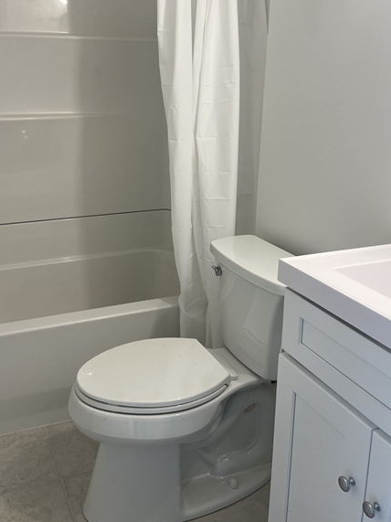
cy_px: 199
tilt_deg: -12.1
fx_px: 527
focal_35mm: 35
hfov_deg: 40.4
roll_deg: +0.9
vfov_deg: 52.1
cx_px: 145
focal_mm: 5.7
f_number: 1.5
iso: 80
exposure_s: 1/120
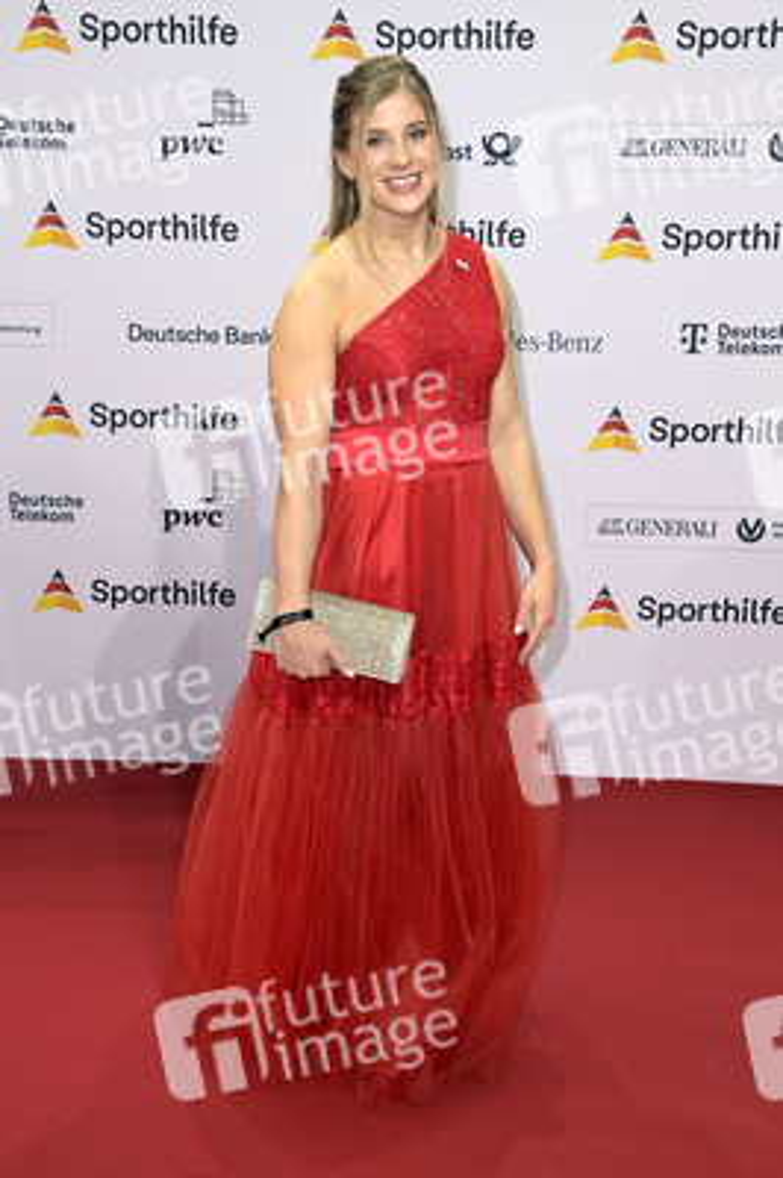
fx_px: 1569
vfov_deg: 41.1
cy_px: 589
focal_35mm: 48
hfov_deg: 28.0
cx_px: 392
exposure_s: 1/250
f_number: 5.6
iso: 500
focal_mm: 48
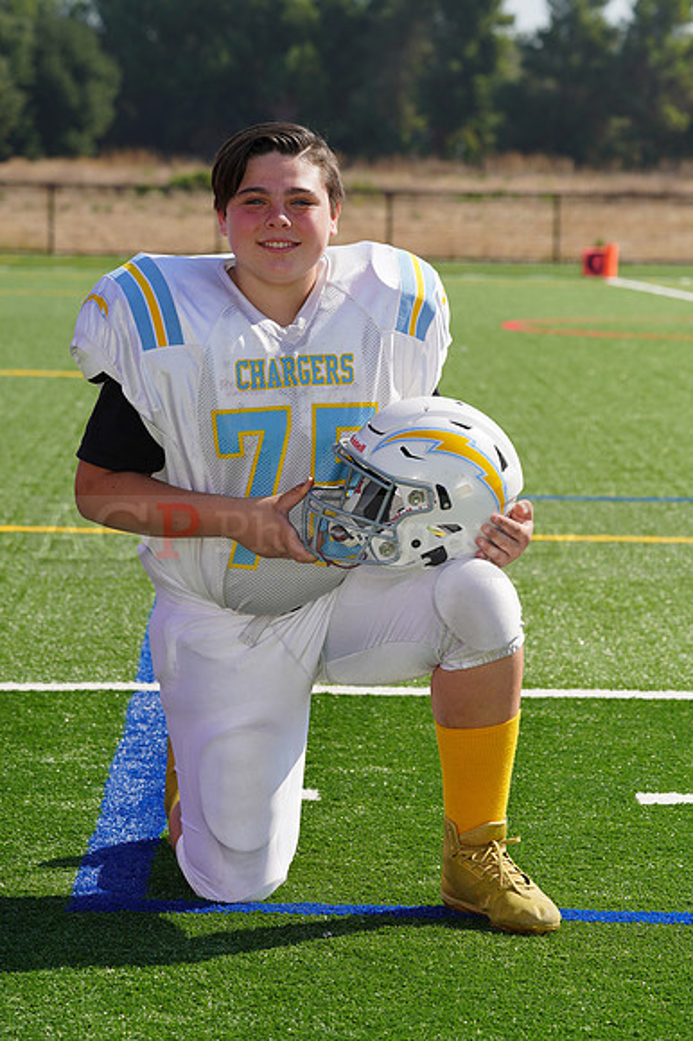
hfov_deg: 8.8
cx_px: 346
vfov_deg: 13.2
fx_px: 4510
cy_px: 520
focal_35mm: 156
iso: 100
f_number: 10
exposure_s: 1/250
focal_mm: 156
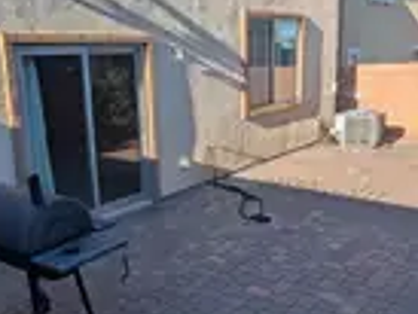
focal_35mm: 35
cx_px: 153
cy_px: 160
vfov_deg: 40.8
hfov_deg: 51.9
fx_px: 423
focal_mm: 2.23
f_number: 1.95
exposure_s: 1/1003
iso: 35
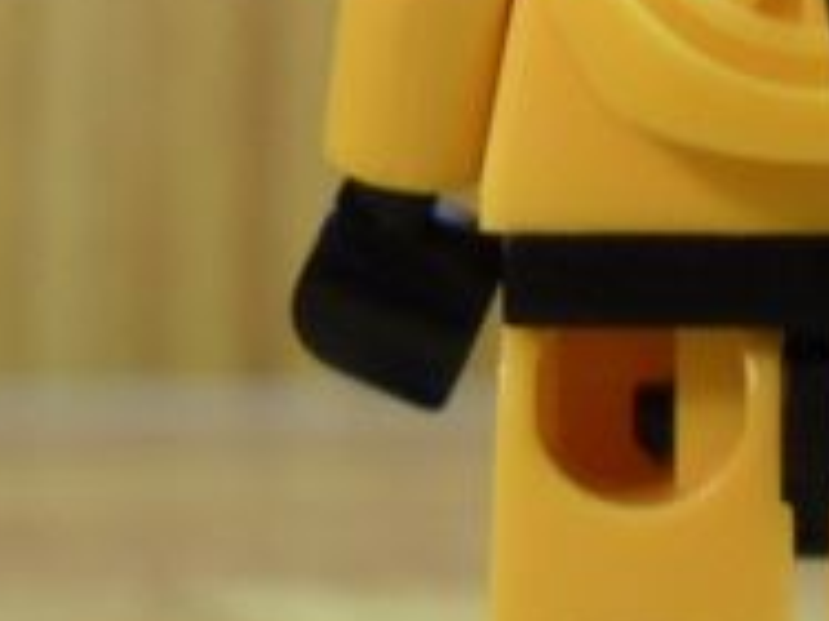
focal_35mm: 150
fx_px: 3590
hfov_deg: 13.0
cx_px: 780
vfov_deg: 9.8
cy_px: 58
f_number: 2.8
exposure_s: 1/20
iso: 200
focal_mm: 6.2
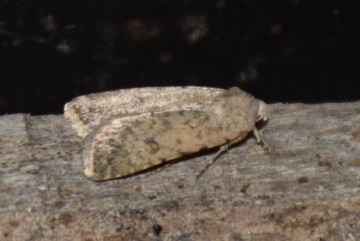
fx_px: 2102
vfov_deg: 6.6
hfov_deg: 9.8
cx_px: 180
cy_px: 120
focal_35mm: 210
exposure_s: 1/60
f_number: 5.6
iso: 320
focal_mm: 140
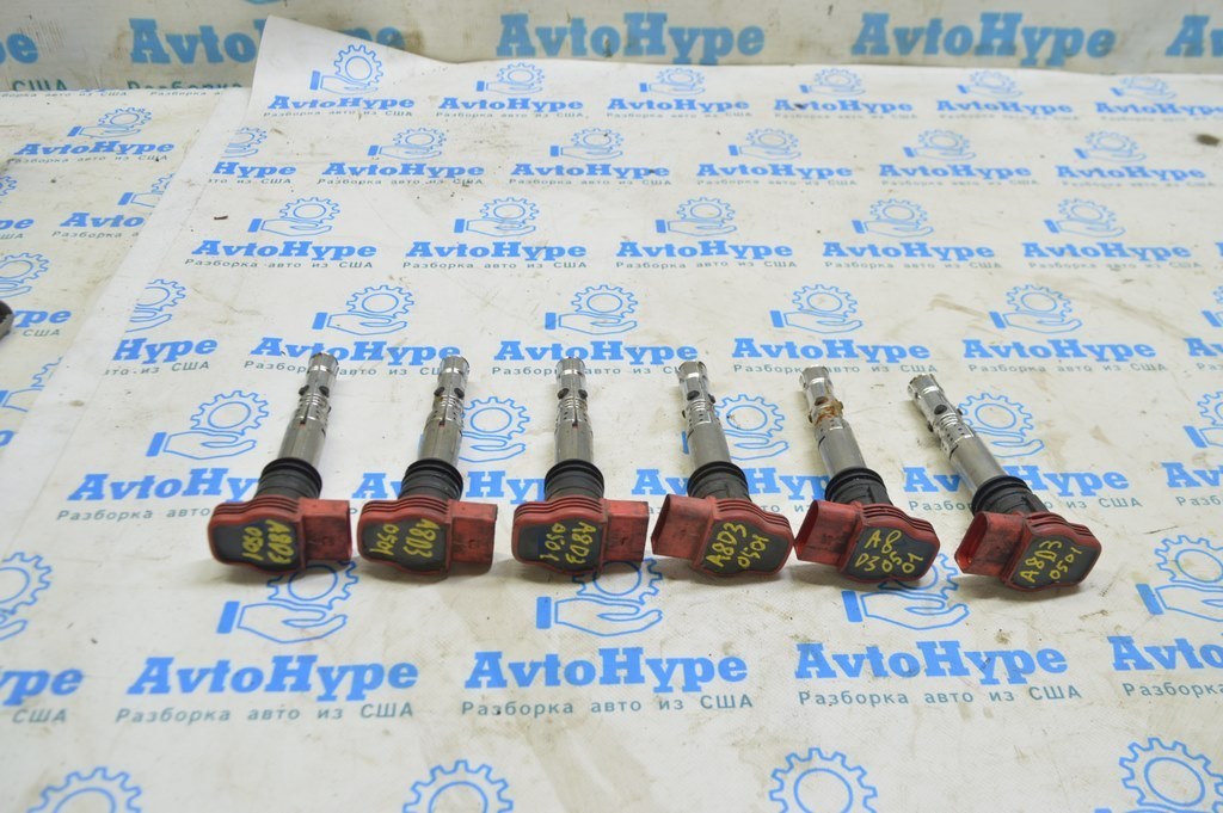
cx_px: 612
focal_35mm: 33
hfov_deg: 57.3
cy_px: 406
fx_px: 1120
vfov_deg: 39.9
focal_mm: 22
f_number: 5.6
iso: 400
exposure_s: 1/20
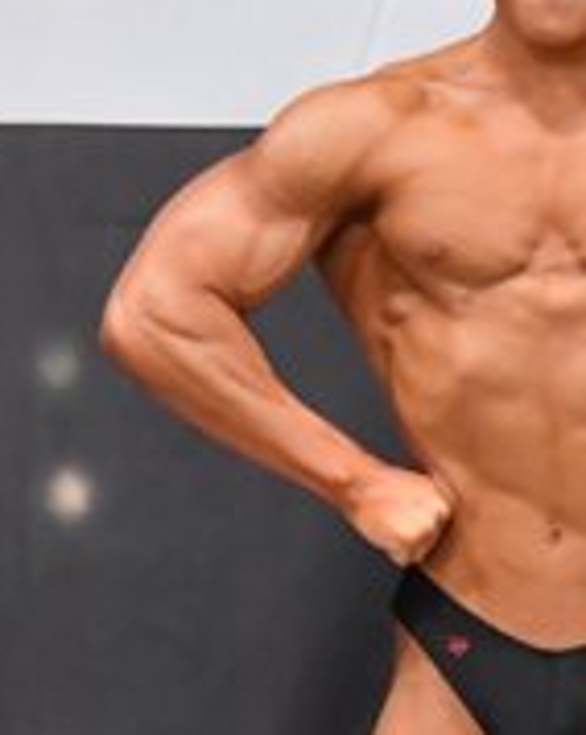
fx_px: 19957
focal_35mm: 919
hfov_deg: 1.7
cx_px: 910
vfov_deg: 2.1
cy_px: 760
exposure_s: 1/400
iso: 6400
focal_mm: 150
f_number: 5.6
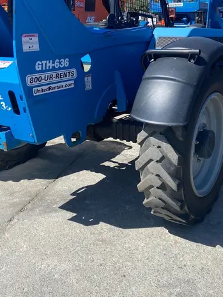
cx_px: 148
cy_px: 133
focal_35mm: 41
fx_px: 352
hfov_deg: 34.8
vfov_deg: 45.7
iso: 32
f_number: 1.8
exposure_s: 1/1898
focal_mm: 4.25
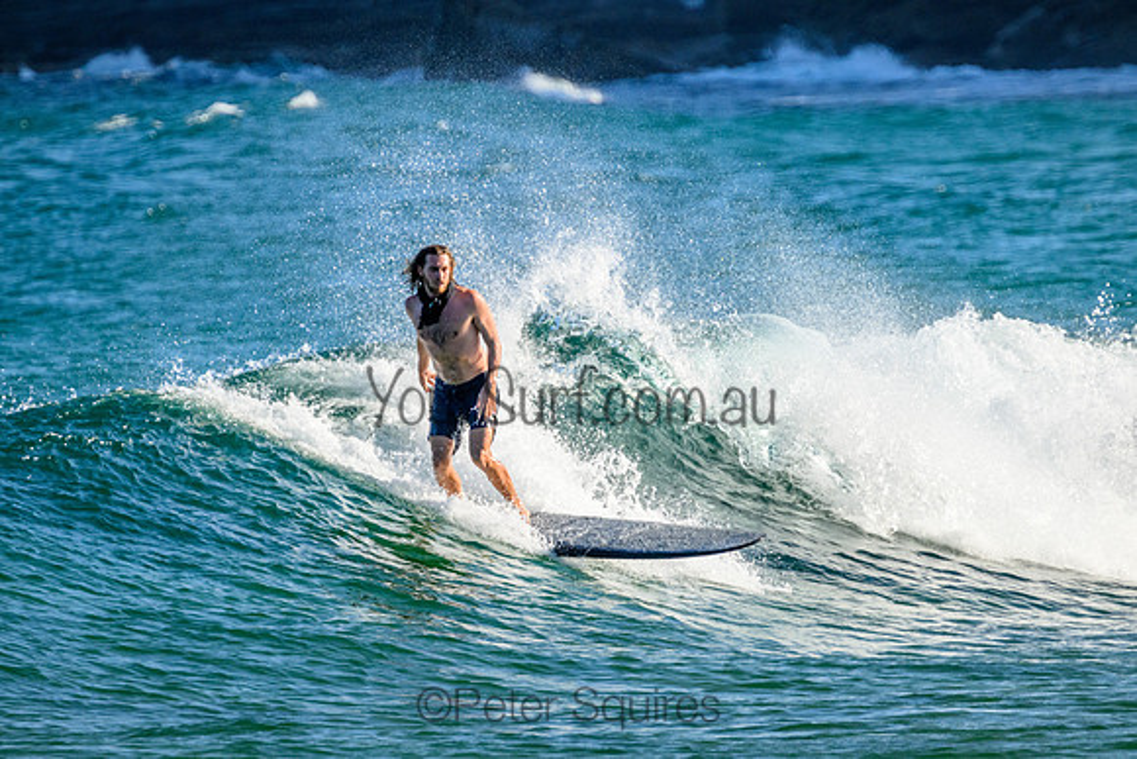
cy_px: 380
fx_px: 25271
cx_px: 568
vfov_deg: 1.7
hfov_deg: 2.6
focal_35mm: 800
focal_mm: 800
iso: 1250
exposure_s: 1/2000
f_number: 11
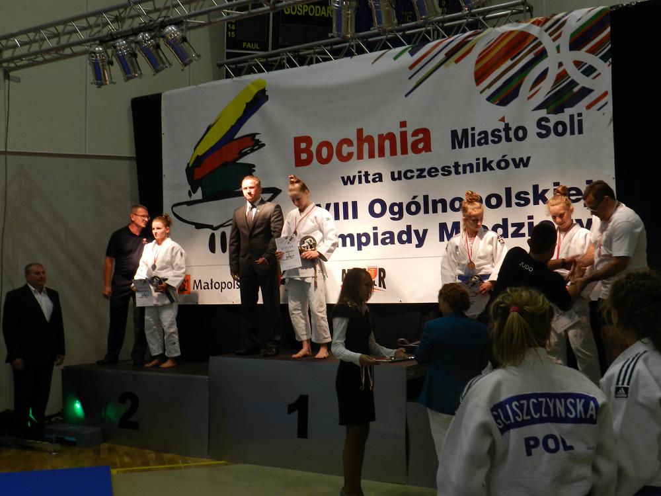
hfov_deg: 49.0
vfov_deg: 37.7
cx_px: 330
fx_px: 726
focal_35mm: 38
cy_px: 248
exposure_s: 1/60
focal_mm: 6.7
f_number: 4
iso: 160
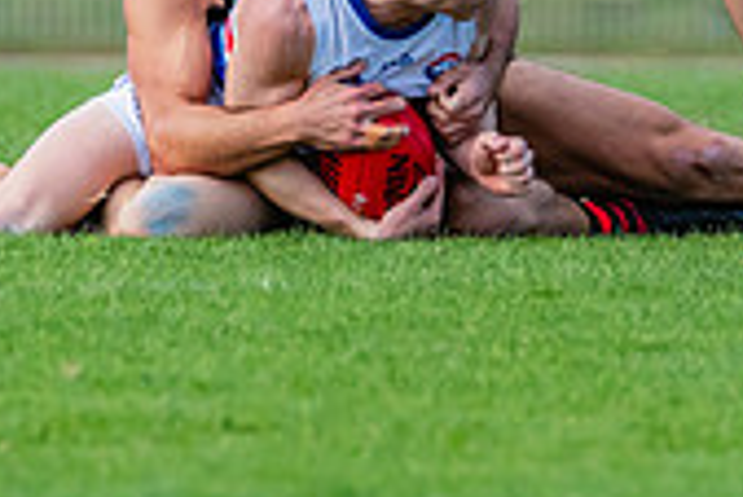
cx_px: 216
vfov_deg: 0.6
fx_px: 46517
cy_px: -308
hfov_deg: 0.9
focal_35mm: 2252
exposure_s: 1/1600
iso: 800
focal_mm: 420
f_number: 5
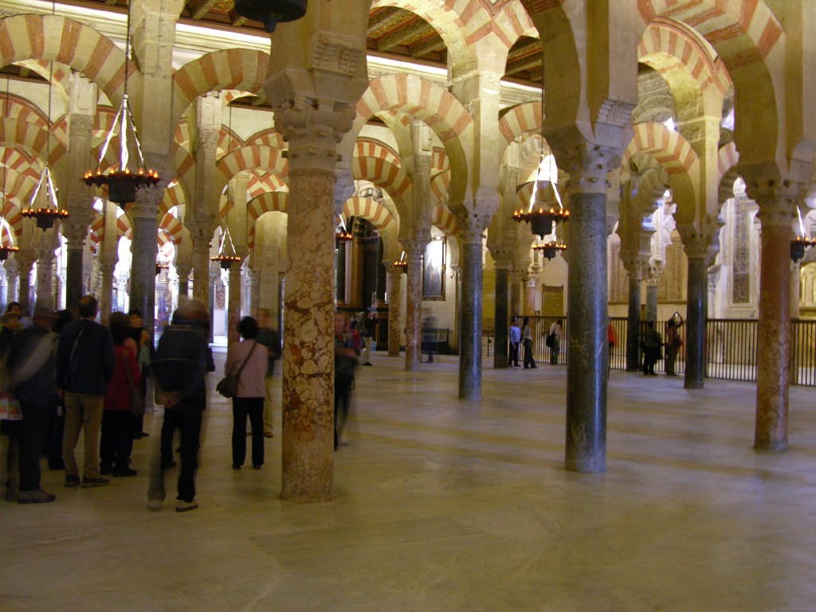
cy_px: 306
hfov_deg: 51.4
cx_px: 408
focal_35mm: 36
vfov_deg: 39.7
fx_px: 849
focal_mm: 9.2
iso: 200
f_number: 2.8
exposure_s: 1.16
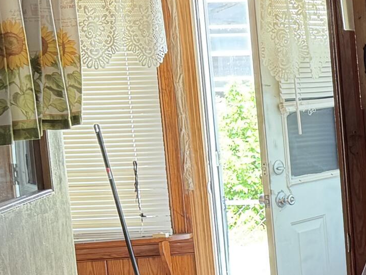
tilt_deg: -6.9
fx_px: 1057
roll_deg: +1.4
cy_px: 167
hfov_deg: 16.1
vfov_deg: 14.8
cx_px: 687
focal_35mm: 100
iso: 250
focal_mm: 6.76
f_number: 1.78
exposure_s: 1/60
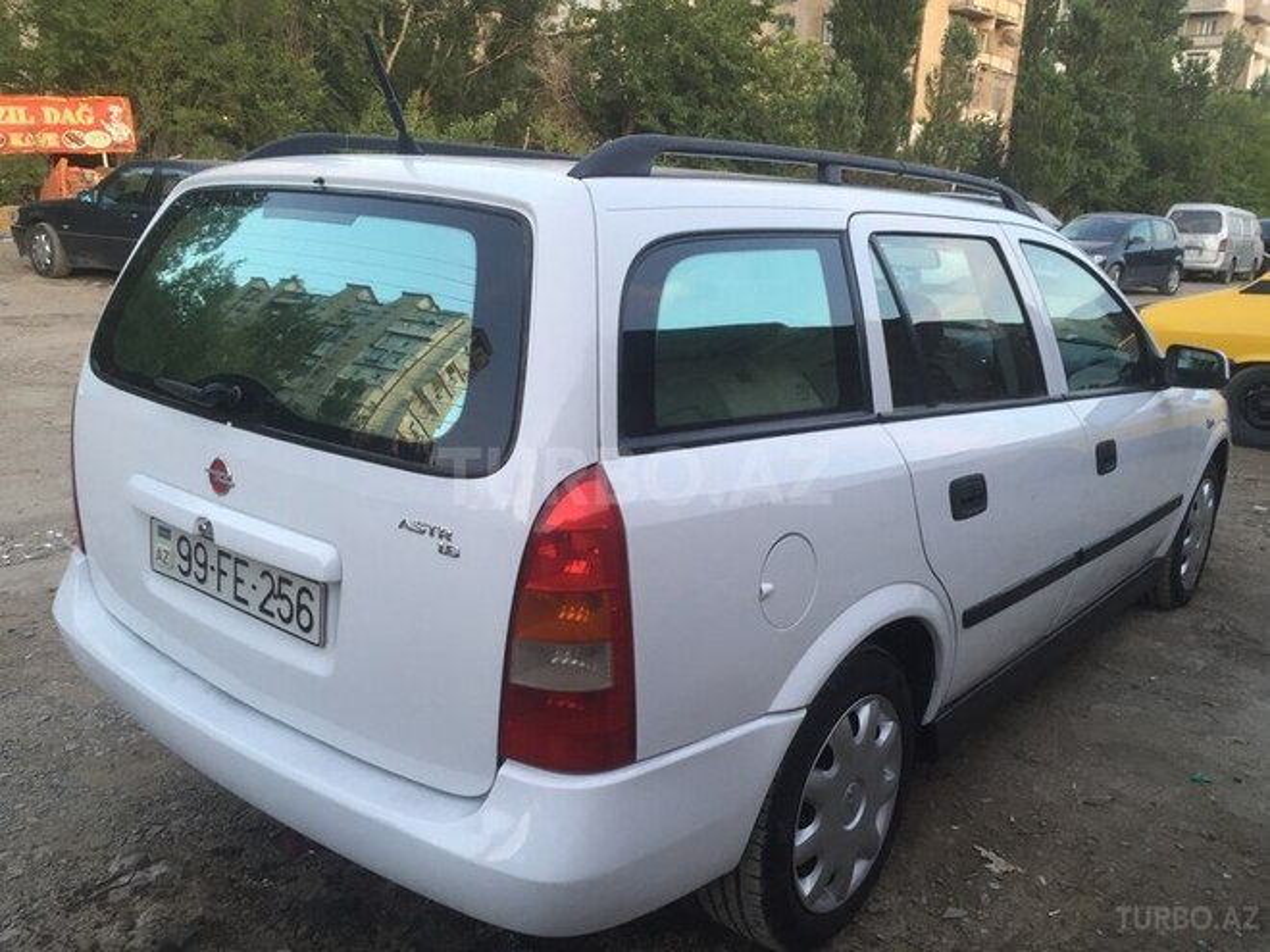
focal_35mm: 29
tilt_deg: -10.7
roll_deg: -2.4
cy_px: 476
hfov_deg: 61.7
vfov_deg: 48.2
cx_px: 635
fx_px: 1064
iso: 64
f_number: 2.2
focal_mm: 4.15
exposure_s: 1/33
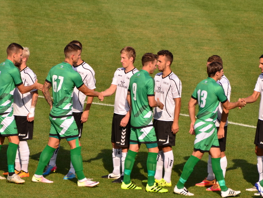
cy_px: 89
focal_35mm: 611
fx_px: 4642
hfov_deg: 3.2
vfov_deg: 2.4
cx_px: 142
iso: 200
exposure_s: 1/1000
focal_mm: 300
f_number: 5.6
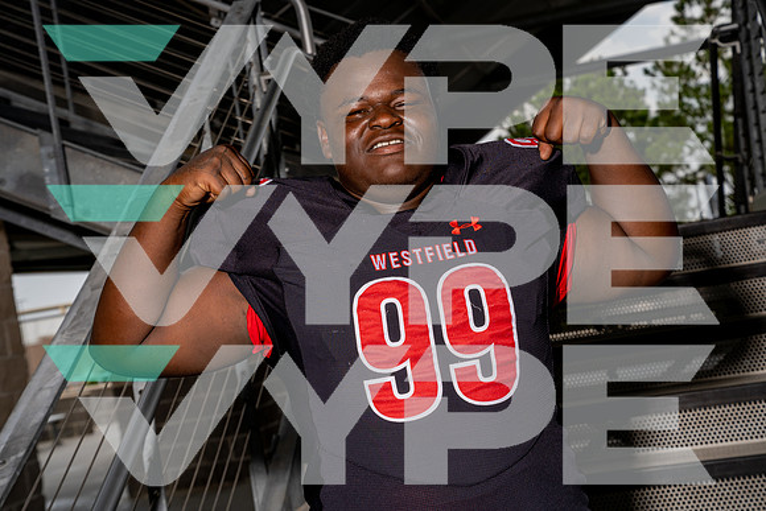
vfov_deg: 19.5
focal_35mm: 70
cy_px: 256
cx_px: 383
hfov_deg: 28.8
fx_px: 1490
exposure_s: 1/250
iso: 100
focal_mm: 70
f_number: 8
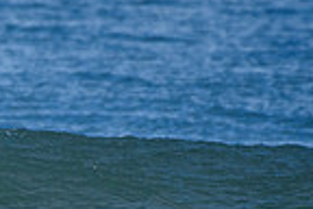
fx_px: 26177
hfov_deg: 0.7
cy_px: 389
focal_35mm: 3011
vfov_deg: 0.5
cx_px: -135
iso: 400
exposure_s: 1/2000
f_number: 5.6
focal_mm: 500
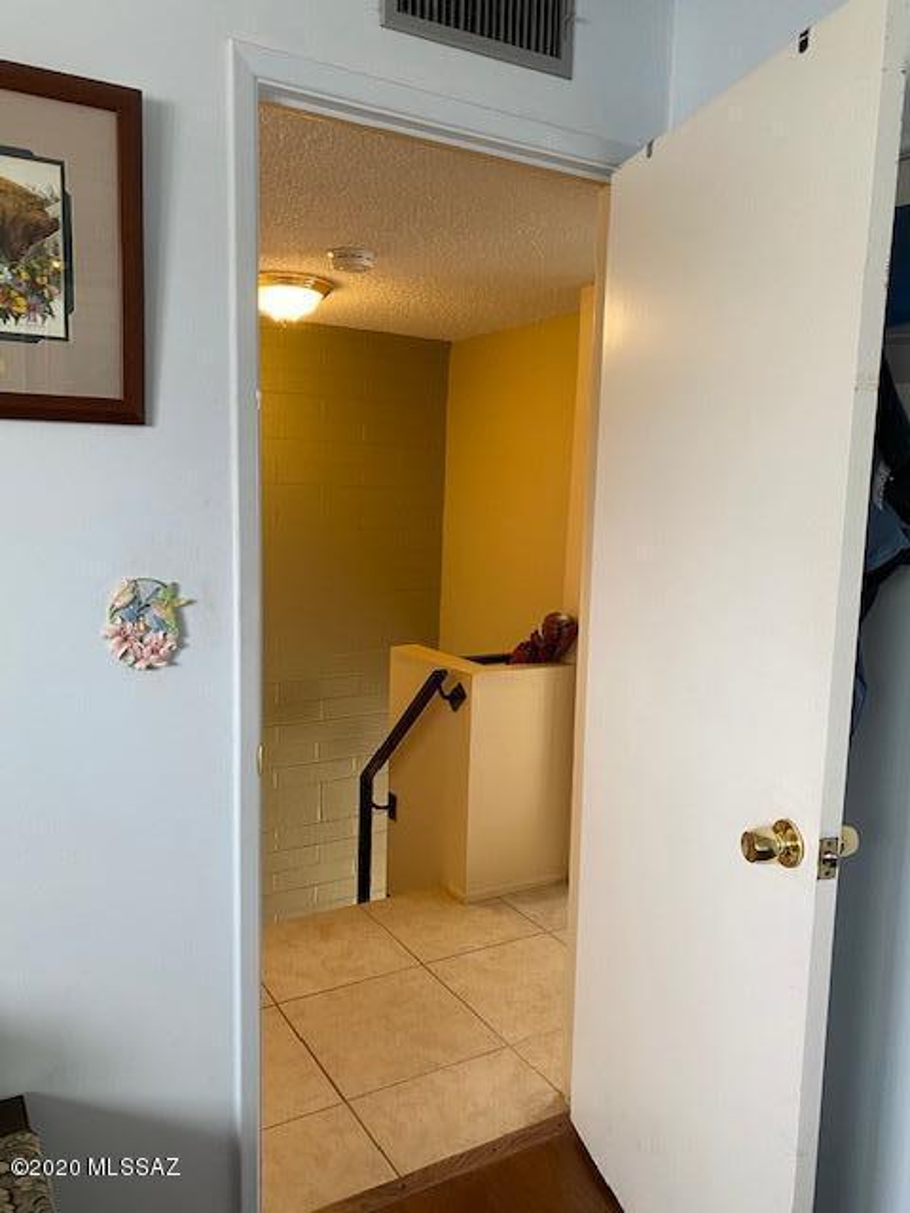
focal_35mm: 26
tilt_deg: -6.4
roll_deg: -0.5
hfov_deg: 53.1
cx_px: 455
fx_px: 911
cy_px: 606
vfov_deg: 67.3
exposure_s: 1/84
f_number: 1.8
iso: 125
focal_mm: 4.25
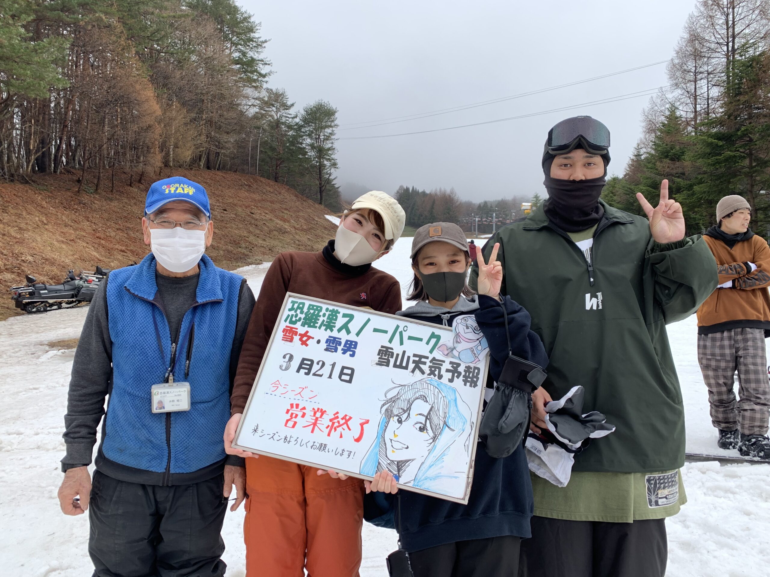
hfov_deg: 67.3
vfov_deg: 53.1
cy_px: 288
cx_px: 385
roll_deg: -0.8
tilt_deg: +2.2
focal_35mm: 26
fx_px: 578
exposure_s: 1/170
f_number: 1.8
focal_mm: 4.25
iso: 25
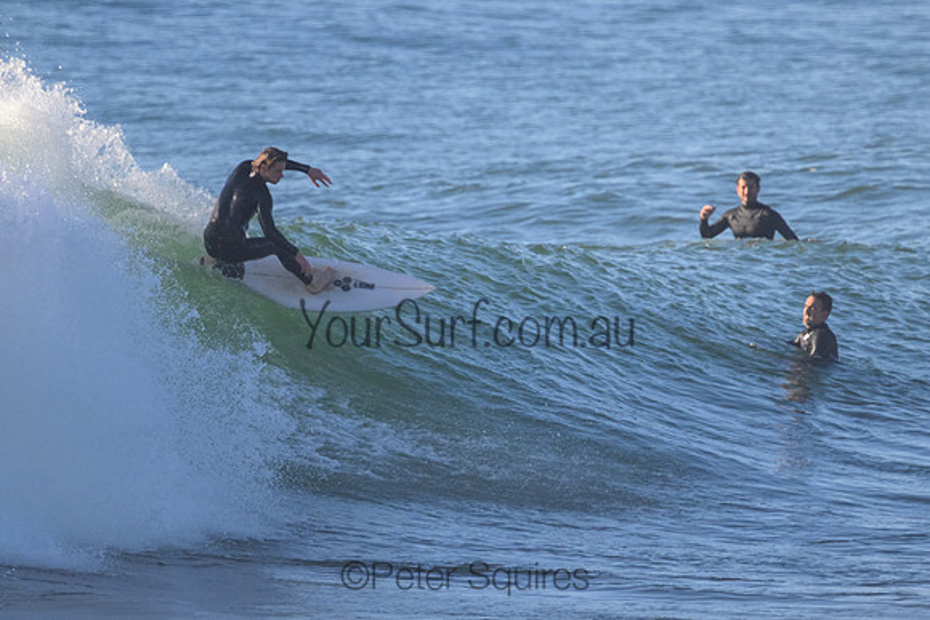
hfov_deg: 2.3
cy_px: 333
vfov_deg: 1.6
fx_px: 22729
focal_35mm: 880
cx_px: 511
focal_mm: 800
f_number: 11
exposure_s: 1/2000
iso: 2500
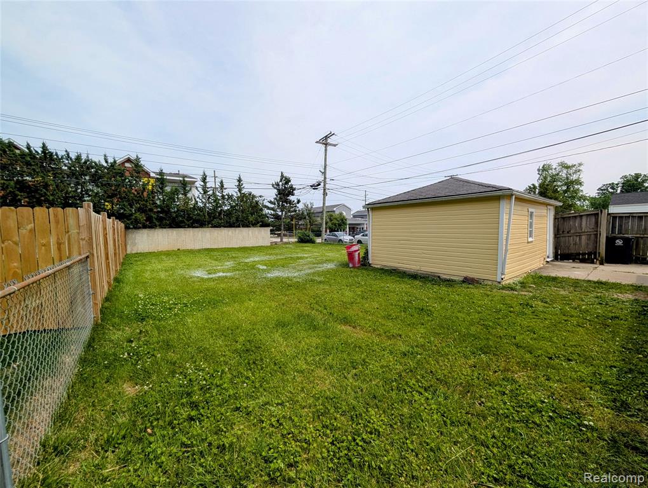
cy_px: 244
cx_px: 324
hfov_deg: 110.5
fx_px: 225
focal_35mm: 12
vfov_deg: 94.6
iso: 55
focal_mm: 2.02
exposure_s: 1/2924
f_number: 1.7
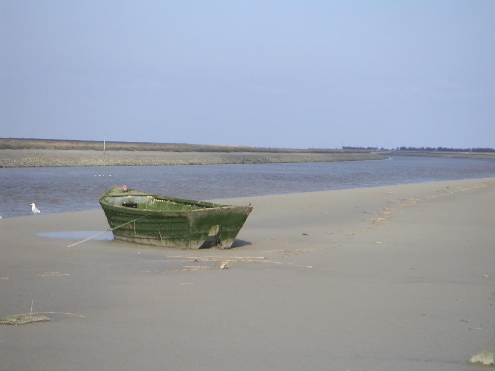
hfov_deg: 17.7
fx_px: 1587
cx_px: 248
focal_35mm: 111
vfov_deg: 13.3
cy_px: 186
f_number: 3.6
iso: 50
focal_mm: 17.1
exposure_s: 1/500
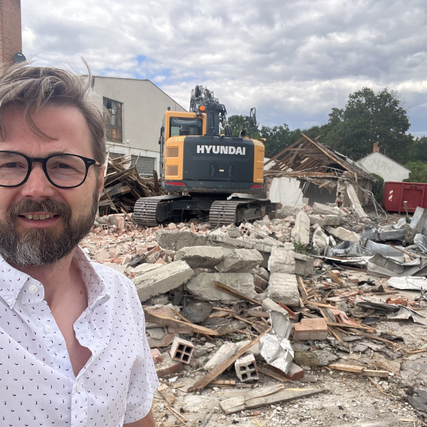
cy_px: 227
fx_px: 405
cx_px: 221
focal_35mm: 29
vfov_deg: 55.6
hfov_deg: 55.6
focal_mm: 2.71
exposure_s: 1/413
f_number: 2.2
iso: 32
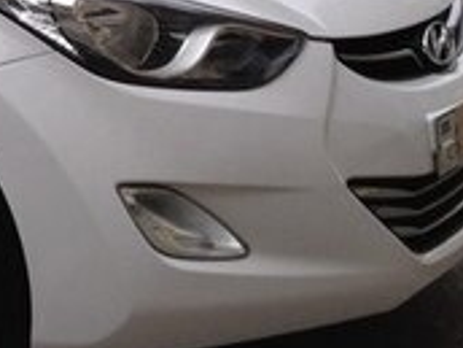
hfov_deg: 13.7
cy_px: -142
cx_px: -272
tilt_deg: -6.4
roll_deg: -0.9
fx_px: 1792
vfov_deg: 10.7
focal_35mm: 134
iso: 50
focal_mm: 4.28
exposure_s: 1/1381
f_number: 2.4
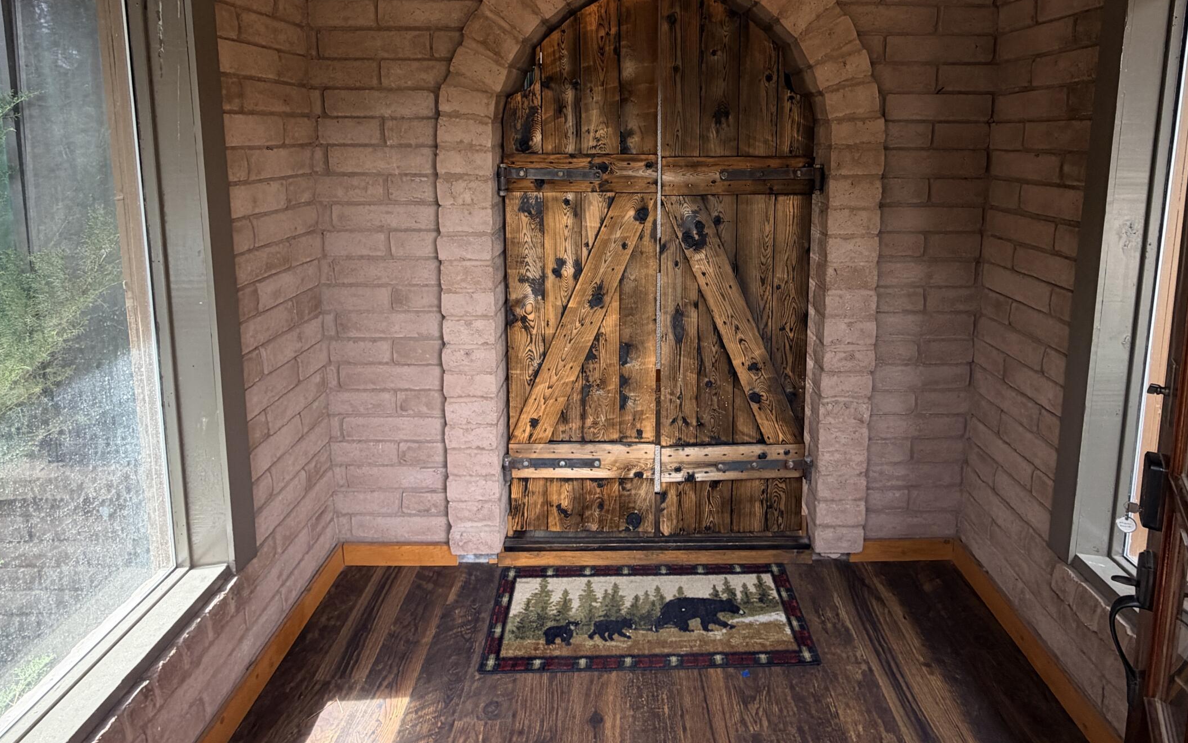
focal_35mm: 21
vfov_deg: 55.7
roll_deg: -1.0
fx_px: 680
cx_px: 649
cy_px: 232
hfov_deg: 82.1
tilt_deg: -8.2
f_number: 2.2
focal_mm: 2.22
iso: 100
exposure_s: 1/120
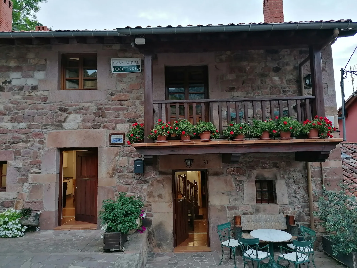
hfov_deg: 65.3
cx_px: 178
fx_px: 278
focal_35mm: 27
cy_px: 134
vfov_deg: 51.4
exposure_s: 1/33.3
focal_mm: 4.75
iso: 160
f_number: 1.8
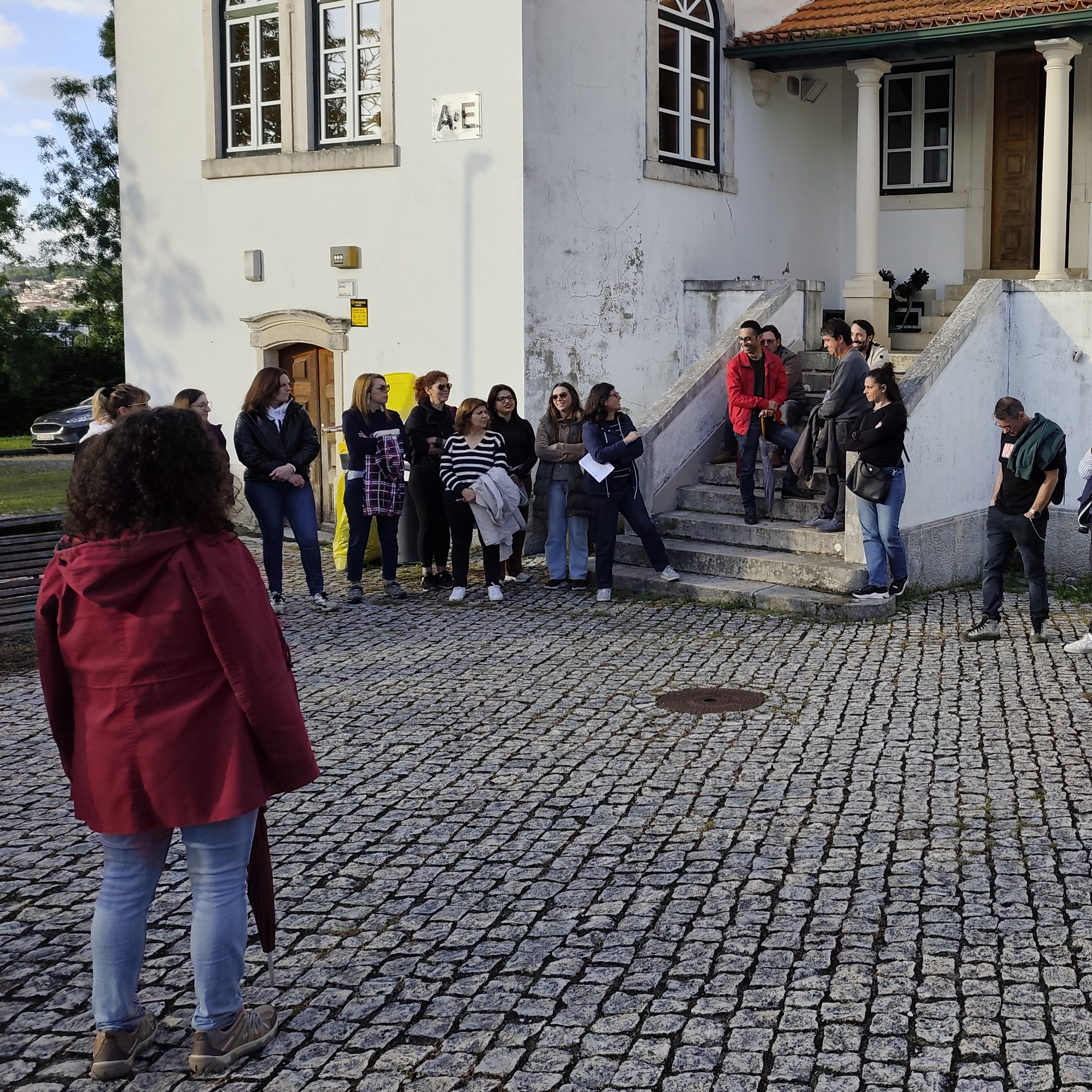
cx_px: 921
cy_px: 420
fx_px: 1249
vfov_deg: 46.9
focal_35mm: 35
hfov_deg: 44.2
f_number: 1.65
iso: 50
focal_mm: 6.19
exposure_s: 1/381
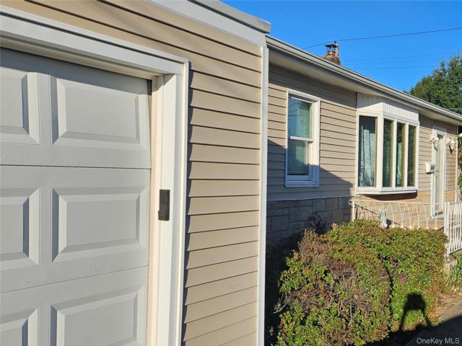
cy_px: 173
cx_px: 231
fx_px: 307
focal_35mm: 23
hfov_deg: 73.9
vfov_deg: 58.9
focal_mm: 5.4
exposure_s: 1/2500
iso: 25
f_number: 1.8
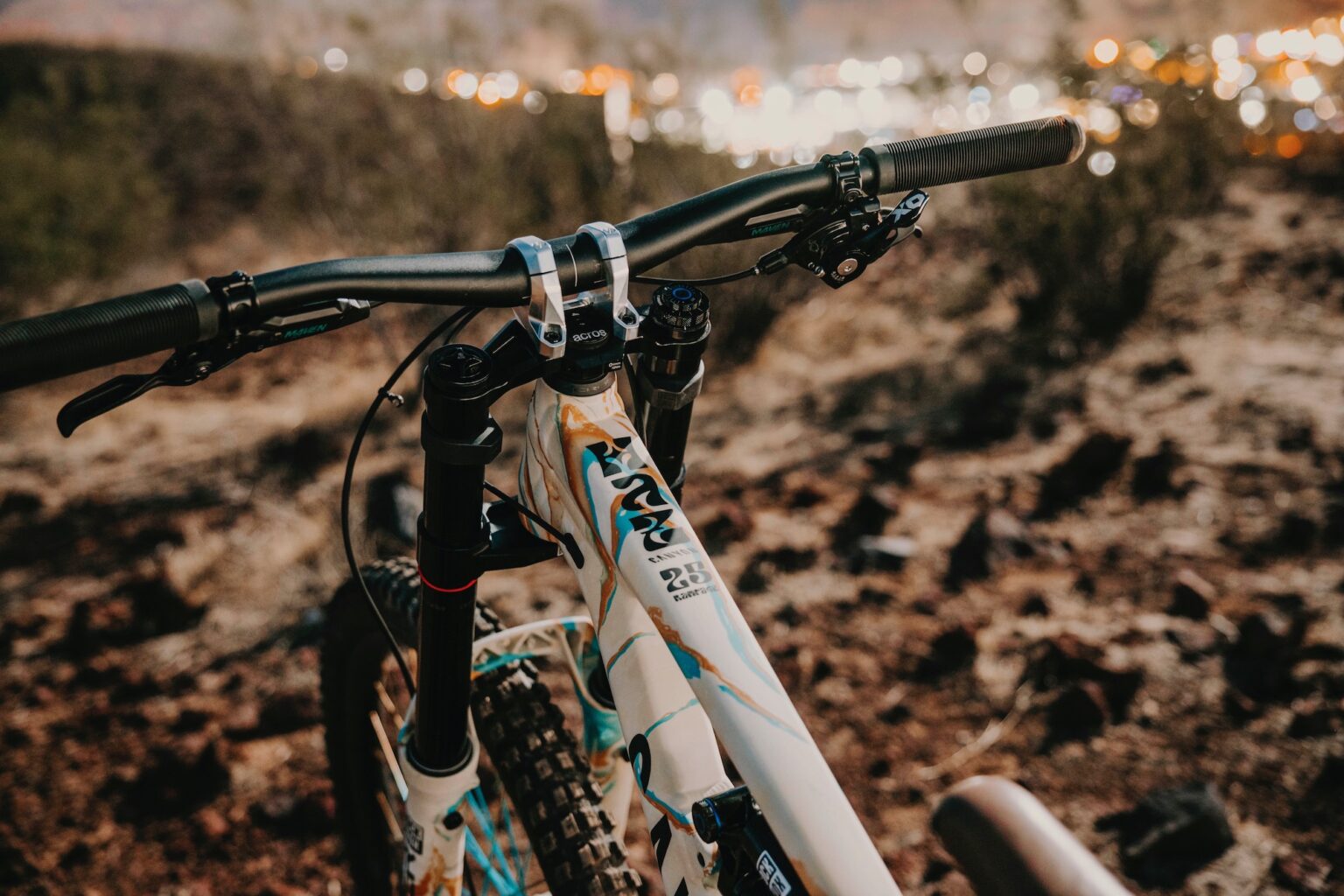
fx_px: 1605
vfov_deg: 31.2
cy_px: 448
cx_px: 672
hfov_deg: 45.4
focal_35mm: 43
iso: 640
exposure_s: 15
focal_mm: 43
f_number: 2.8
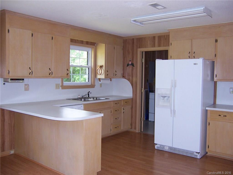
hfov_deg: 55.4
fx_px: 222
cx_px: 116
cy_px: 88
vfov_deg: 42.9
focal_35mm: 33
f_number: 2.8
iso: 140
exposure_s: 1/60
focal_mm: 5.5
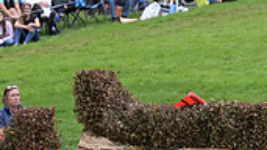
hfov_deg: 5.4
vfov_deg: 3.1
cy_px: 160
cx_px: 451
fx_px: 2774
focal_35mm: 392
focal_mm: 110
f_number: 5.6
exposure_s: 1/1250
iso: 1100
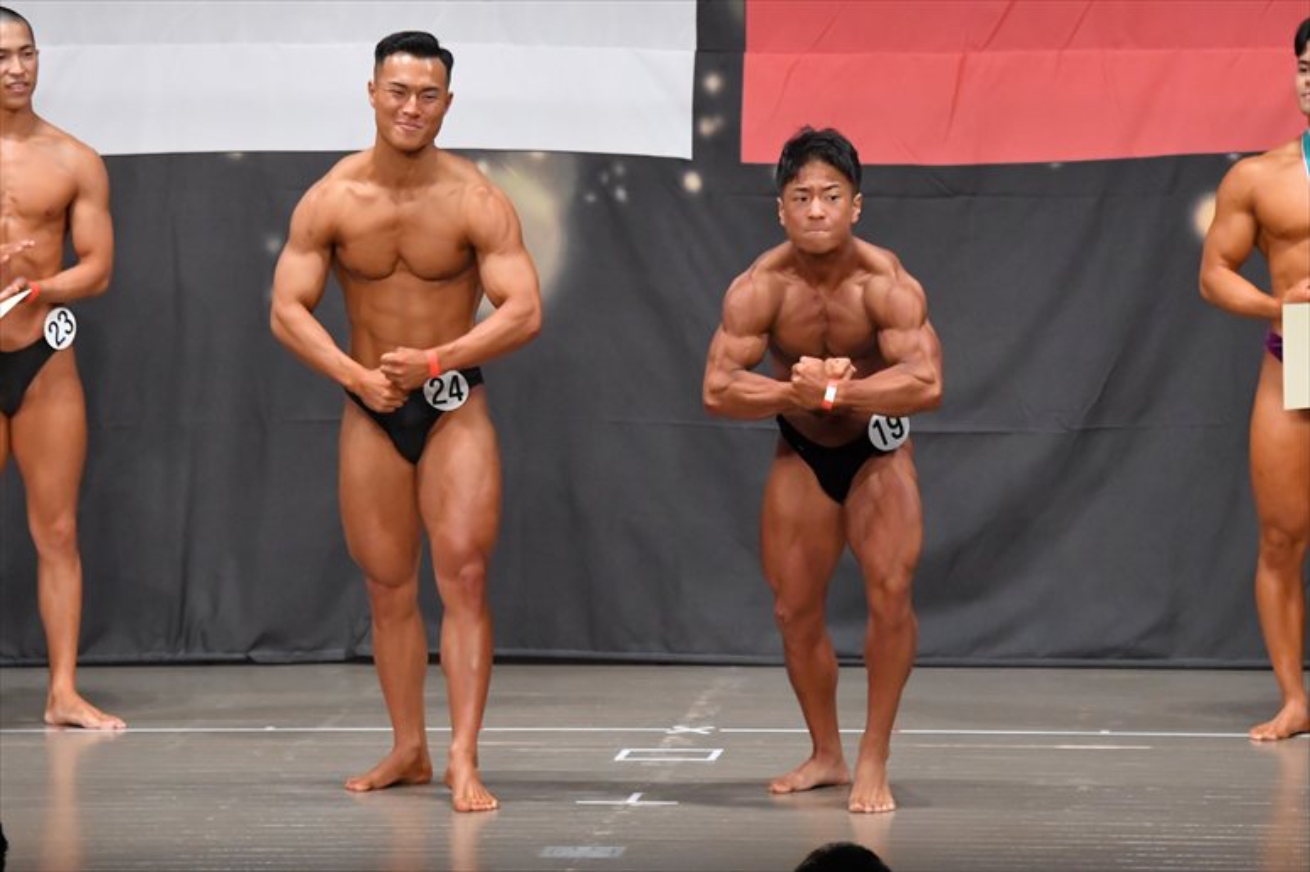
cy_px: 436
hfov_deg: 10.2
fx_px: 7347
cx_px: 655
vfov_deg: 6.8
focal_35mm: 202
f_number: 5.6
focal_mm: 135
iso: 6400
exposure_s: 1/400
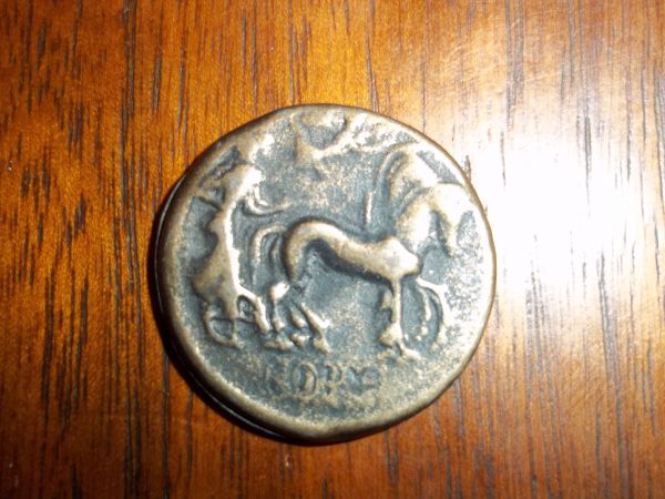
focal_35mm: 36
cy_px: 250
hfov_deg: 51.4
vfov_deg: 39.7
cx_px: 332
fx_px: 692
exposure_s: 1/30
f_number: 3.1
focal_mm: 6.5
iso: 80
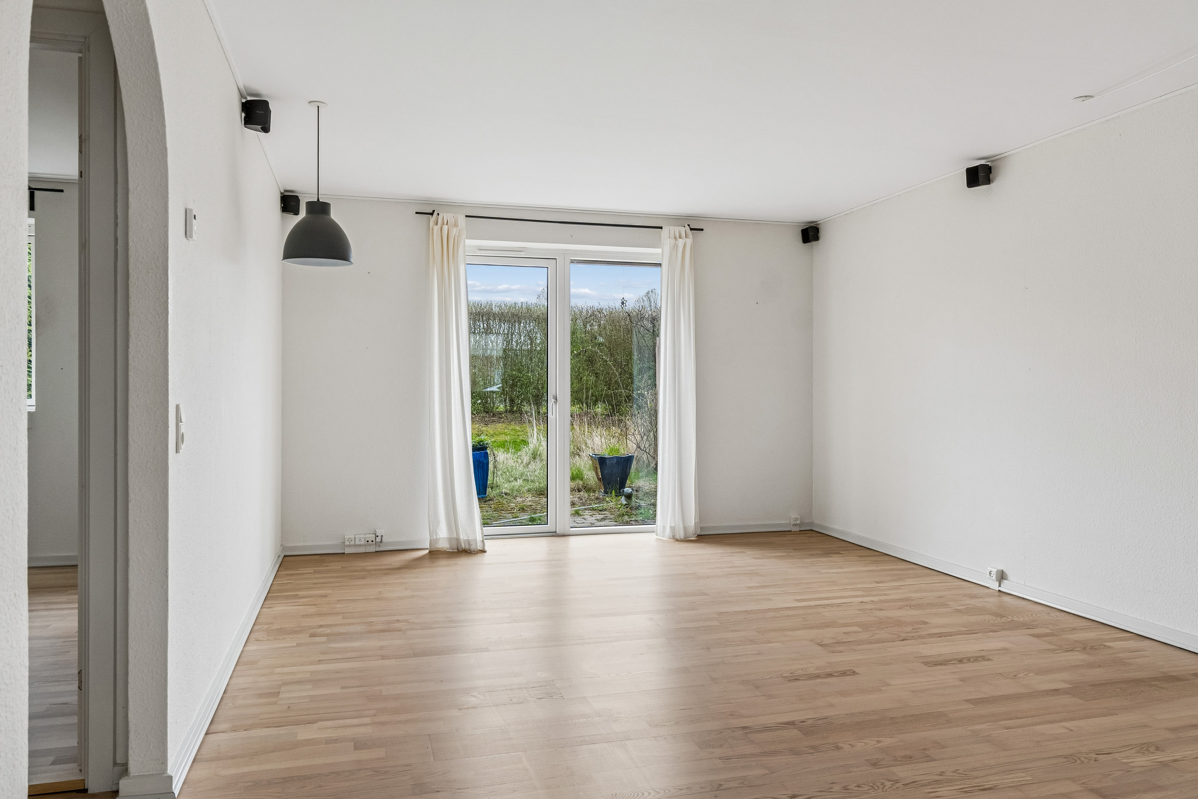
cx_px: 599
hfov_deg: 73.7
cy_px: 400
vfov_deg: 53.1
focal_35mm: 24
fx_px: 799
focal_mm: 16
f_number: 8
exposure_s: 1/80
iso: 400
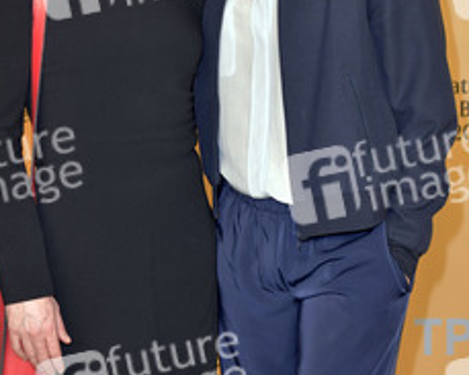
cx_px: 201
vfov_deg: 16.9
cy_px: 74
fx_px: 1249
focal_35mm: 90
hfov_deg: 21.3
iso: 1250
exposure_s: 1/200
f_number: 5
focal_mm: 55
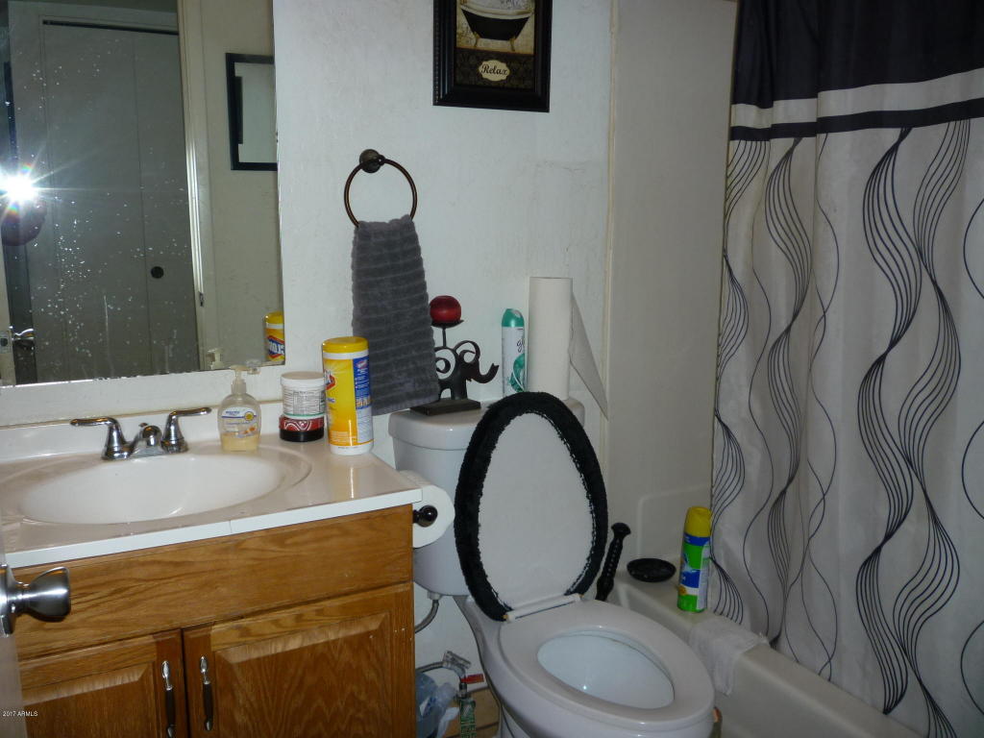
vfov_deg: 48.2
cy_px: 369
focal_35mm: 29
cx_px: 492
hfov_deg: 61.7
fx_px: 824
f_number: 3.3
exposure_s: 1/60
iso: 100
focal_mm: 5.2
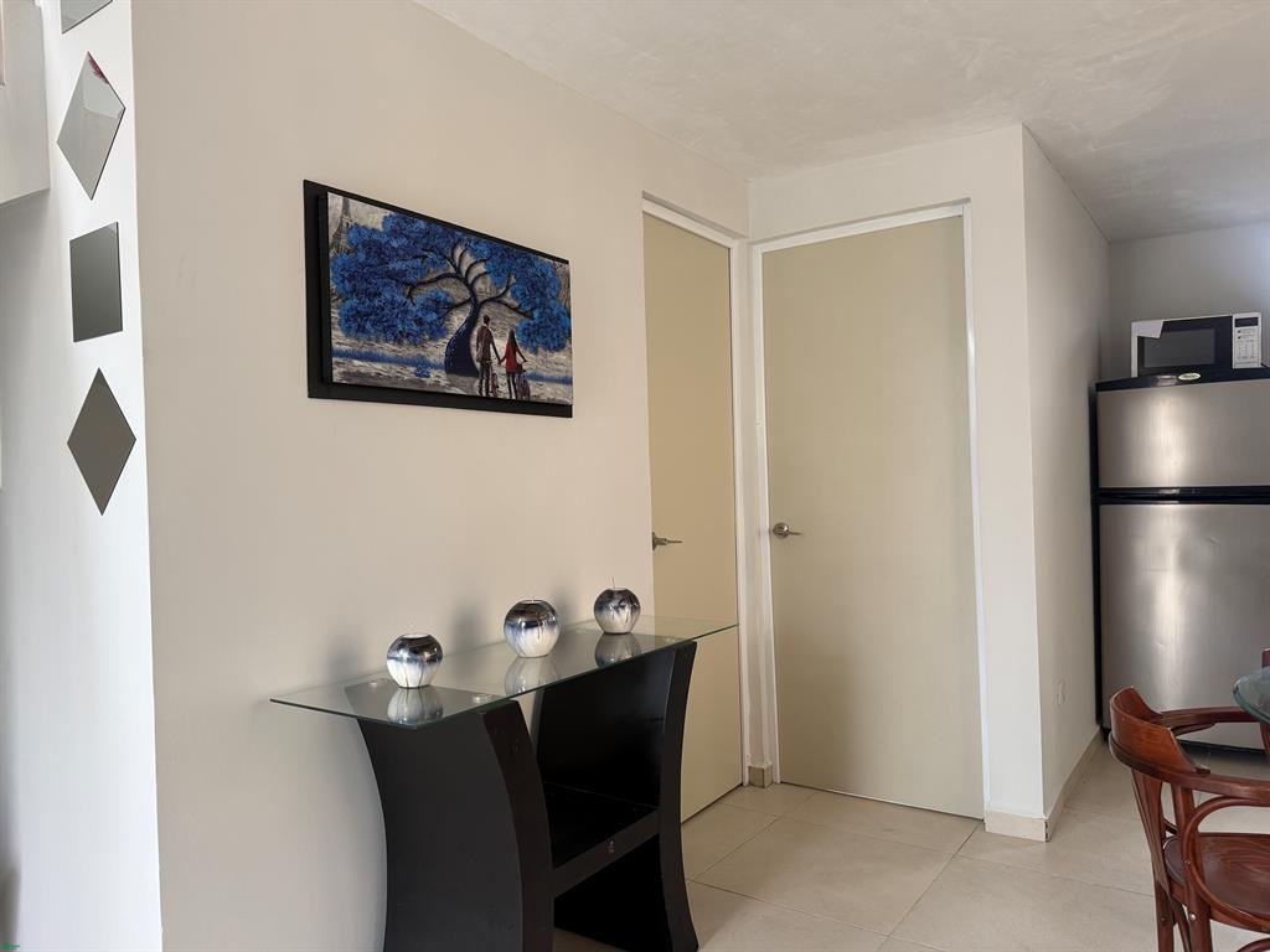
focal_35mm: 24
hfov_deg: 71.6
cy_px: 476
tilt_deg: -0.1
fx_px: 881
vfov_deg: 56.8
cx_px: 635
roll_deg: +1.6
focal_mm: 6.76
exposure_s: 1/121
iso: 160
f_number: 1.78
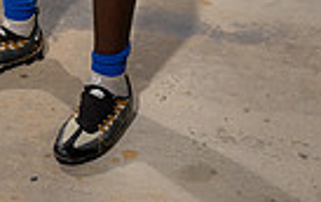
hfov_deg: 16.7
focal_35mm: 124
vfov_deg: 9.5
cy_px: -280
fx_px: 1086
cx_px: 68
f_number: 8
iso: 160
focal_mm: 37
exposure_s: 1/250
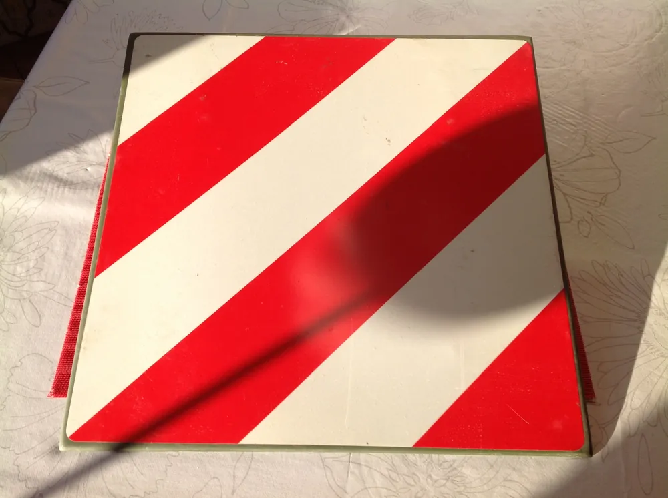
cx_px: 334
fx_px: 674
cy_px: 249
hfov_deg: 52.7
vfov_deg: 40.6
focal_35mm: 35
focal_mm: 4.28
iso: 50
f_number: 2.4
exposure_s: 1/373
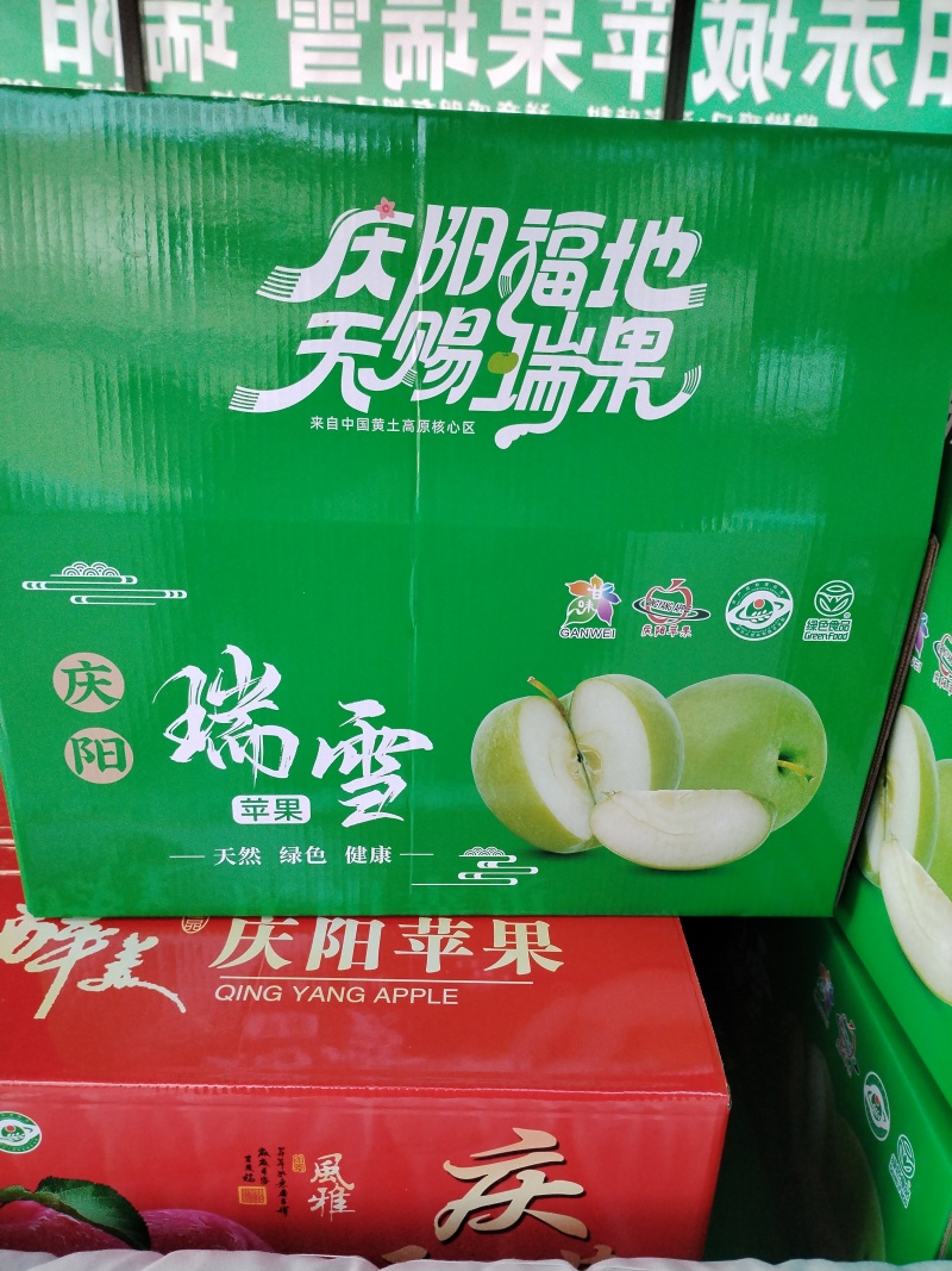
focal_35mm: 26
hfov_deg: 53.1
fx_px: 954
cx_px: 476
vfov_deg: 67.3
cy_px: 636
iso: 271
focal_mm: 4.25
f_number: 1.8
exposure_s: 1/100
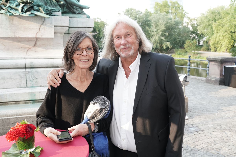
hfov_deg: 57.2
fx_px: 216
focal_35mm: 33
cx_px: 118
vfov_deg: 40.0
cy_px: 78
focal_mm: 33
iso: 1600
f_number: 6.3
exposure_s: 1/250
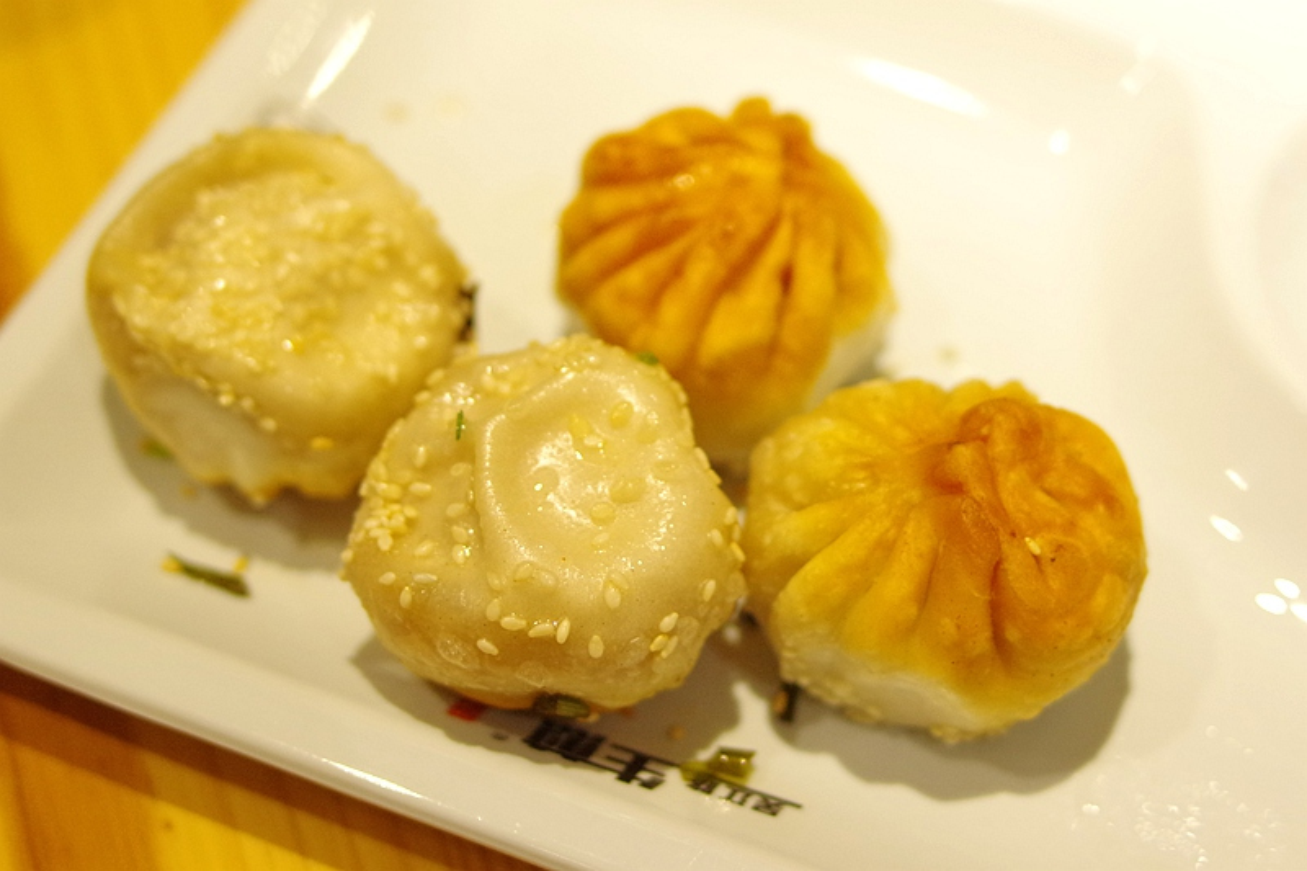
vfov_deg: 29.2
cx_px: 654
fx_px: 1670
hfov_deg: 42.8
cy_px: 436
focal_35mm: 46
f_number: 2.5
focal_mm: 31
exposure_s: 1/320
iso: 1600
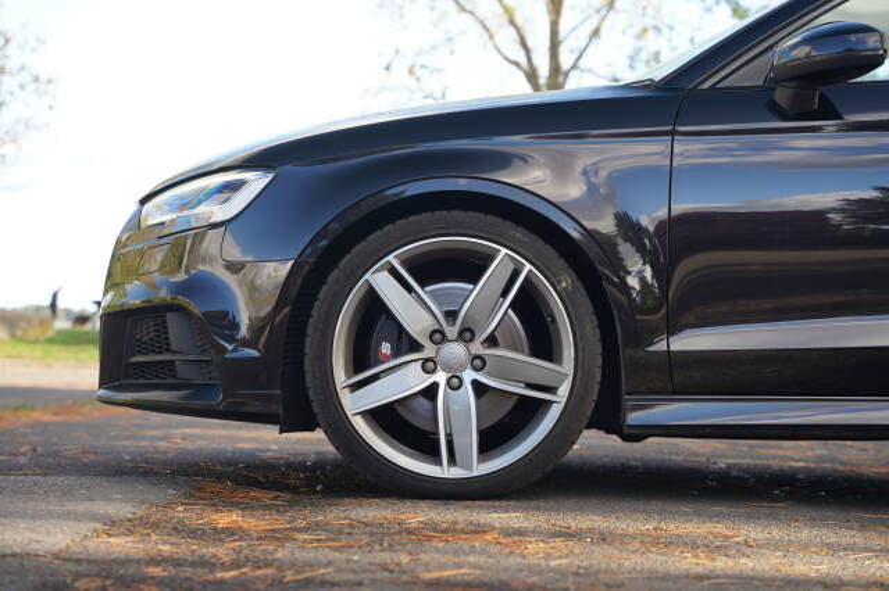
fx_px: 1728
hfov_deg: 28.9
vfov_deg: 19.4
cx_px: 444
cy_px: 296
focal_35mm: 70
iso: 100
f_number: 4
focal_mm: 70
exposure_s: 1/80
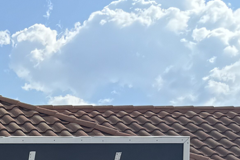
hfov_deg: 13.8
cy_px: 362
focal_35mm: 122
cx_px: -268
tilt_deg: -2.8
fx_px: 813
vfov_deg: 10.0
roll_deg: +0.3
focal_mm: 6.76
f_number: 1.78
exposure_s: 1/3247
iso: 80
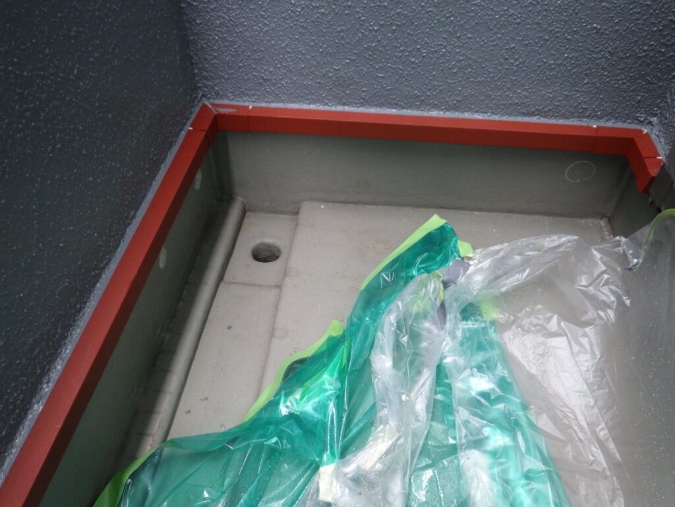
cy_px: 254
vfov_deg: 49.7
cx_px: 338
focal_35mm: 28
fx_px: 546
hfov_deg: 63.4
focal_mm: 5
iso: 125
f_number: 3.5
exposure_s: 1/60
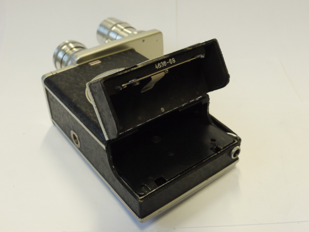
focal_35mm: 40
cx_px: 154
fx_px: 357
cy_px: 116
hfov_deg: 46.8
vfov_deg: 36.0
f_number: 10
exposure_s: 1/25
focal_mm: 20
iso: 800
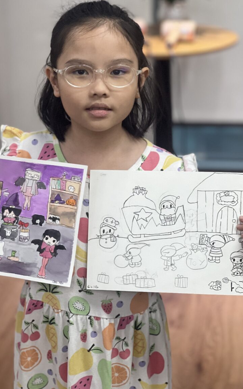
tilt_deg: -17.0
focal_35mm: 95
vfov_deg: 21.8
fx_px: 1006
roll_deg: +1.5
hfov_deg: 13.8
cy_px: 166
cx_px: 98
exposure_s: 1/100
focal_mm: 9
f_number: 2.8
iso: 250
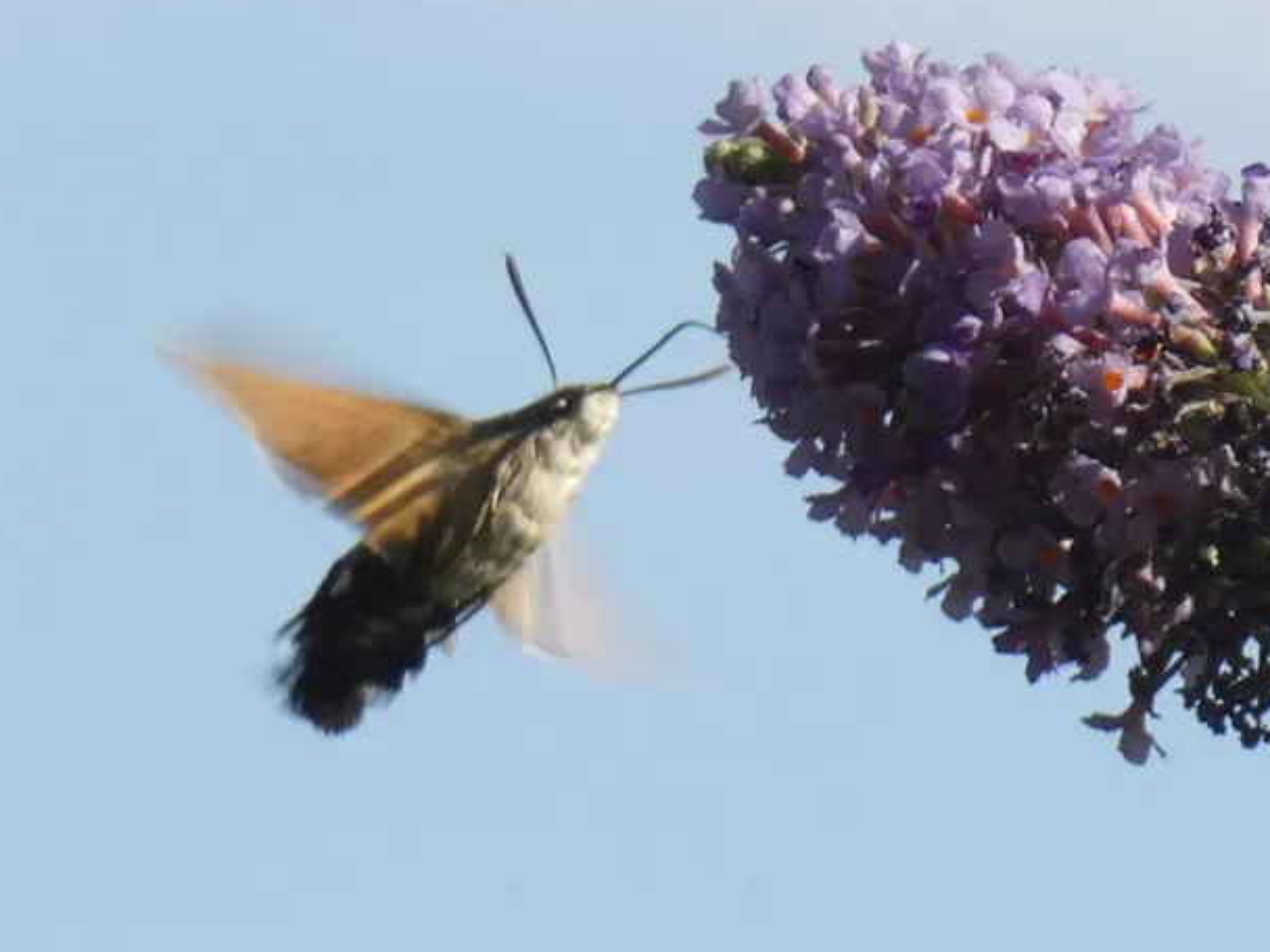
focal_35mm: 263
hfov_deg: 7.5
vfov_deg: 5.7
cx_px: 622
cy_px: 457
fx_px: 9649
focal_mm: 44.8
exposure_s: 1/250
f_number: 5.5
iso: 80
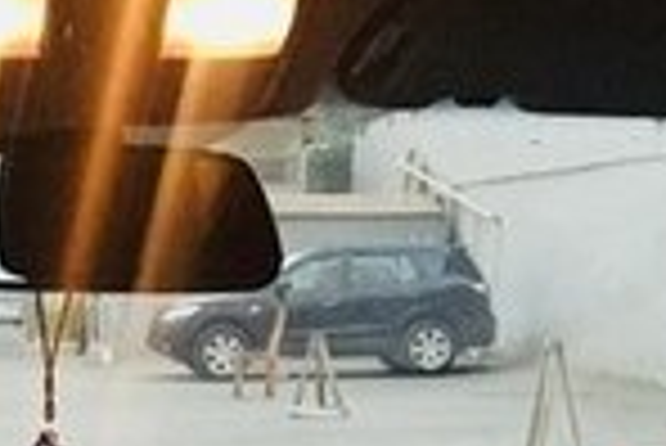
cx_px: 94
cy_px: 752
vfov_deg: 12.6
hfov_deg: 19.9
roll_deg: +2.2
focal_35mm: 101
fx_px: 1870
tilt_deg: -13.0
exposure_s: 1/17
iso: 320
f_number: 2.2
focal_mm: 4.15
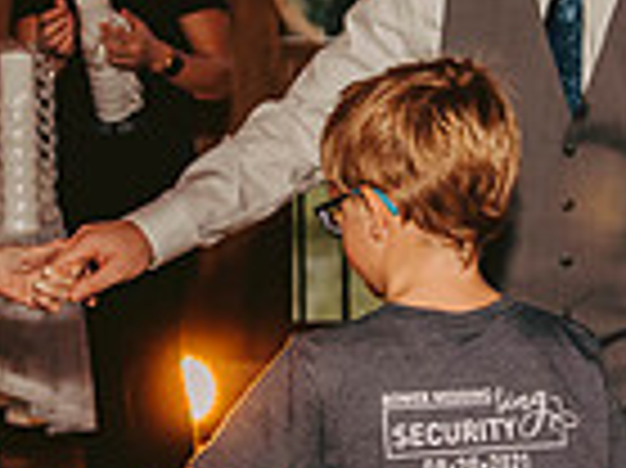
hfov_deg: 14.0
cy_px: 254
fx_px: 2548
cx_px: 423
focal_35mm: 141
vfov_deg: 10.5
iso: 800
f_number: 2.8
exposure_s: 1/200
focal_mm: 32
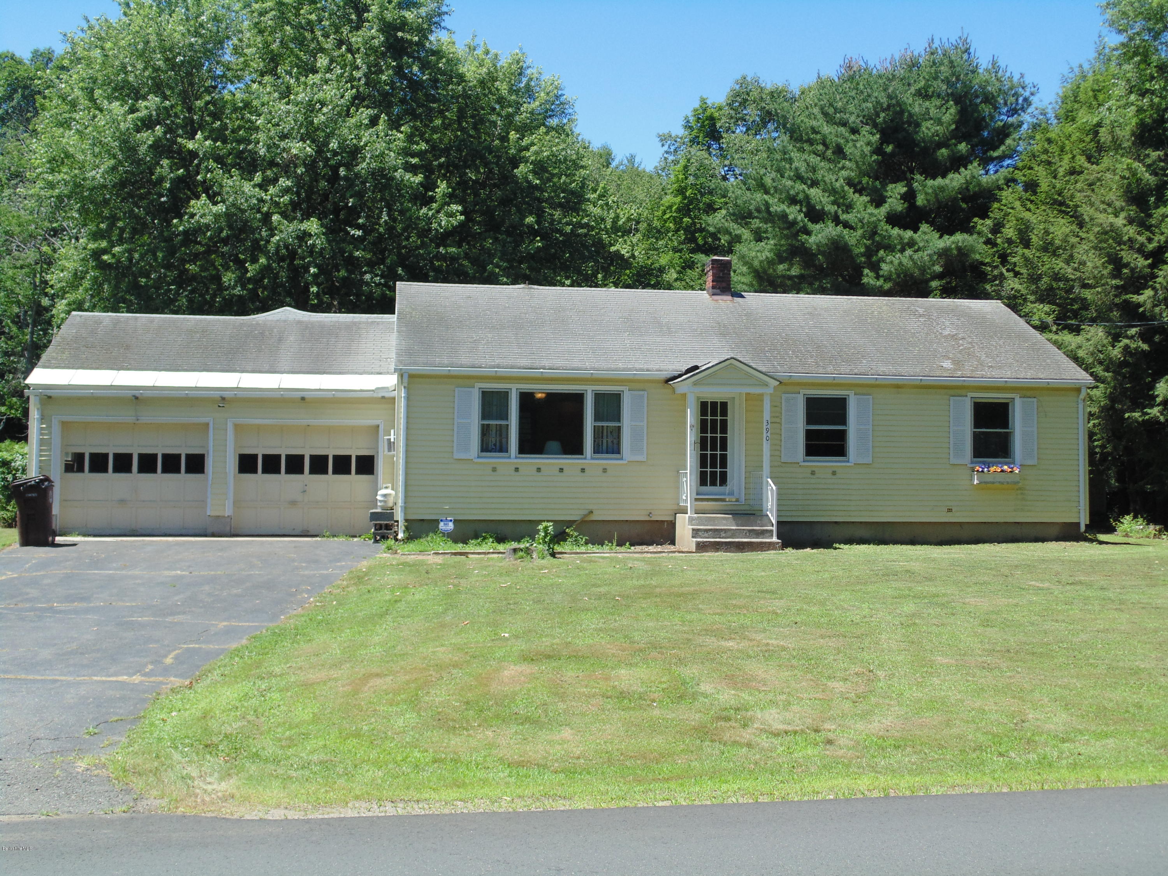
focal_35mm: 41
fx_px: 1383
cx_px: 584
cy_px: 438
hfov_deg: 45.8
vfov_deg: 35.1
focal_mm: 7.4
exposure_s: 1/500
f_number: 3.6
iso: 80
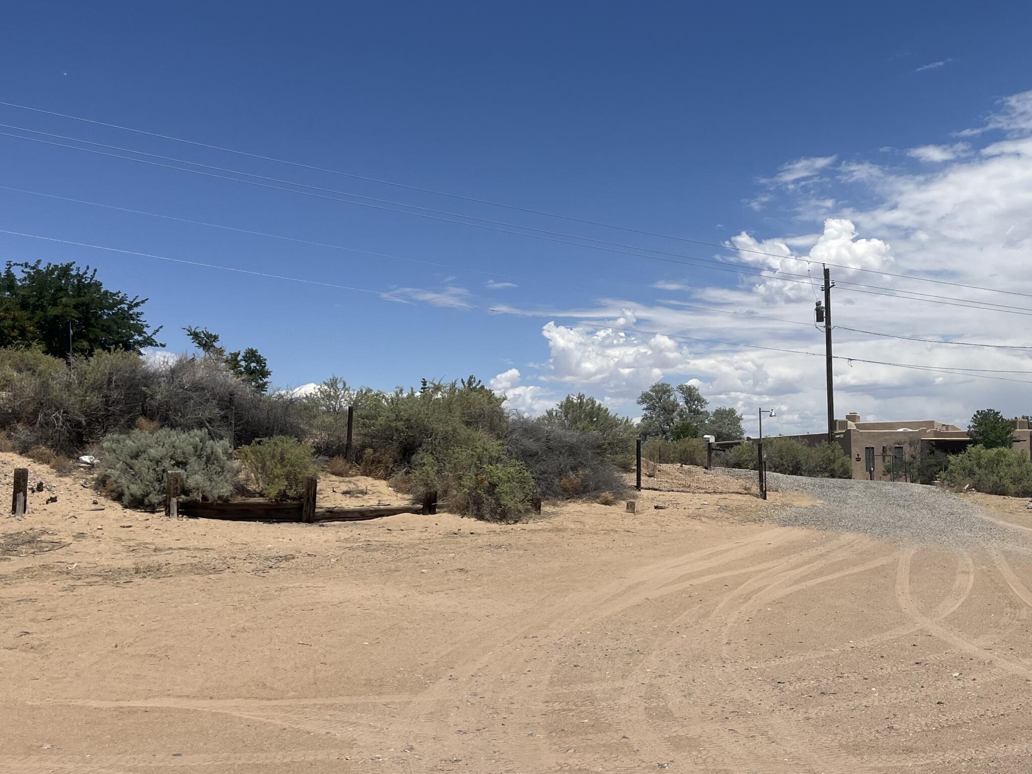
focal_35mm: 38
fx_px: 1133
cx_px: 706
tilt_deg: +3.6
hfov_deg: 48.0
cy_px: 419
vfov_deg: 37.7
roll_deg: +1.2
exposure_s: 1/7353
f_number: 1.6
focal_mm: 5.1
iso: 50
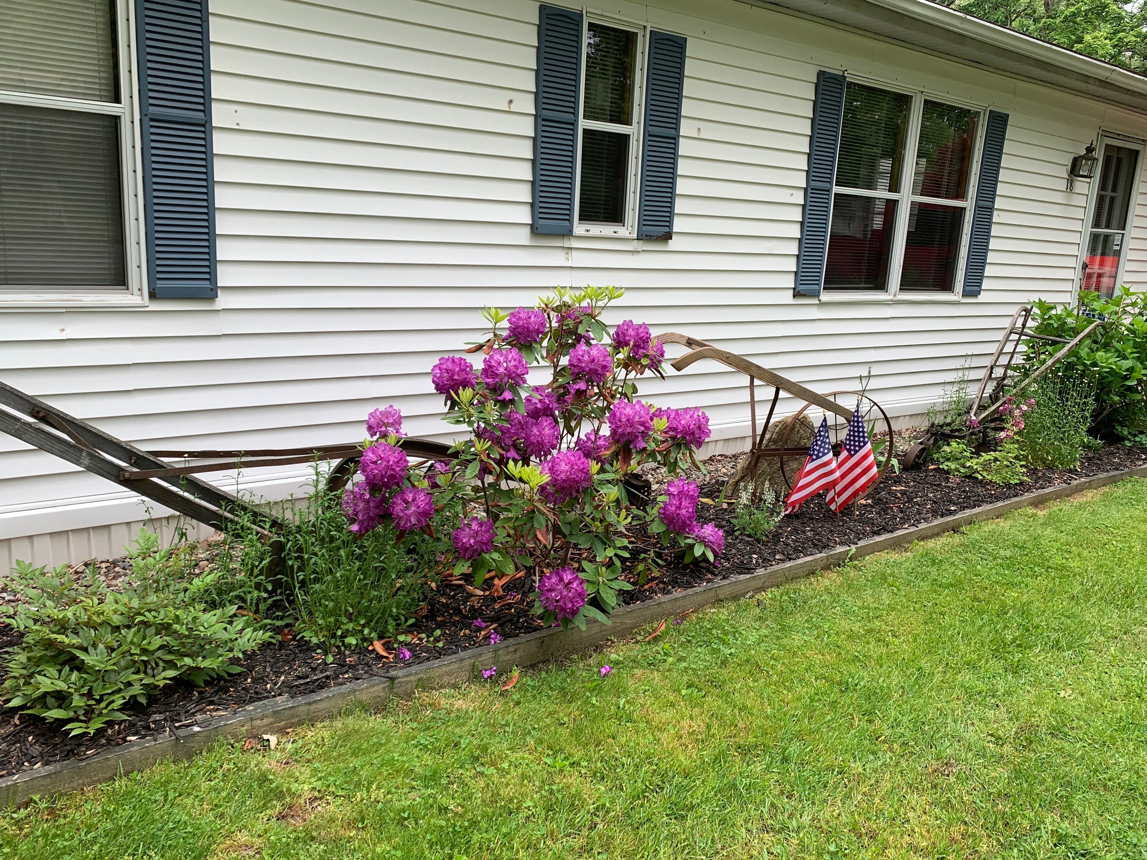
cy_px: 437
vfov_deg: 49.7
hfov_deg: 63.4
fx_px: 928
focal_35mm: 28
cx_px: 602
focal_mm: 4.25
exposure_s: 1/296
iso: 25
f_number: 1.8
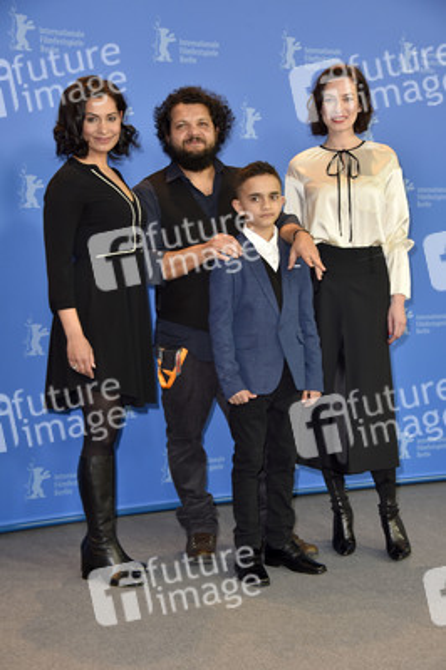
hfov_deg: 21.9
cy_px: 335
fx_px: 1154
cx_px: 223
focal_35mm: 62
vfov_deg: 32.4
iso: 640
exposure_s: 1/125
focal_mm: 62
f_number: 5.6
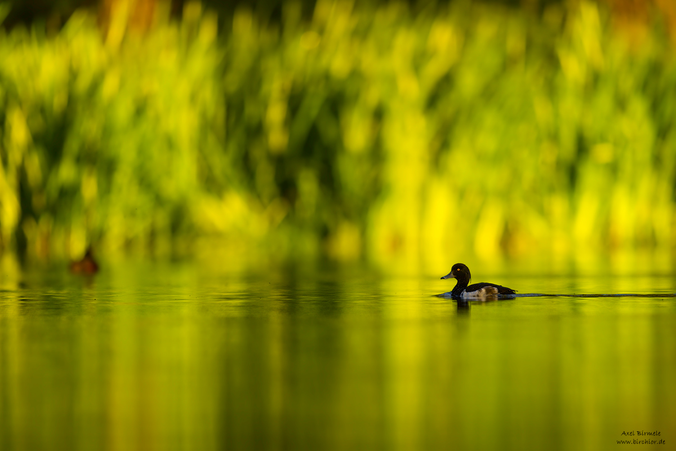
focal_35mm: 600
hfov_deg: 3.4
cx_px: 338
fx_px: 11266
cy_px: 226
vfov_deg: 2.3
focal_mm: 600
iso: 280
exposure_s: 1/400
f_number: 4
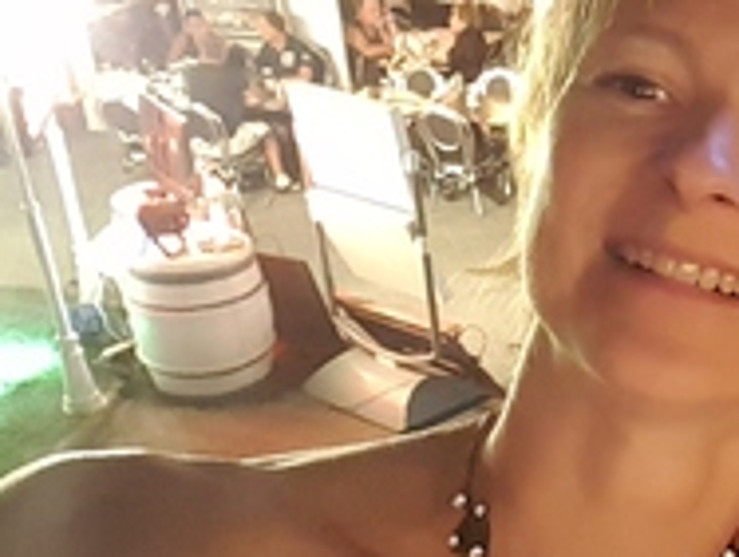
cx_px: 925
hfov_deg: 29.2
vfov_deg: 26.3
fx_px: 1176
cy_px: 419
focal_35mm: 55
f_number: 1.7
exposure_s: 1/13
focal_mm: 2.1
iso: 800
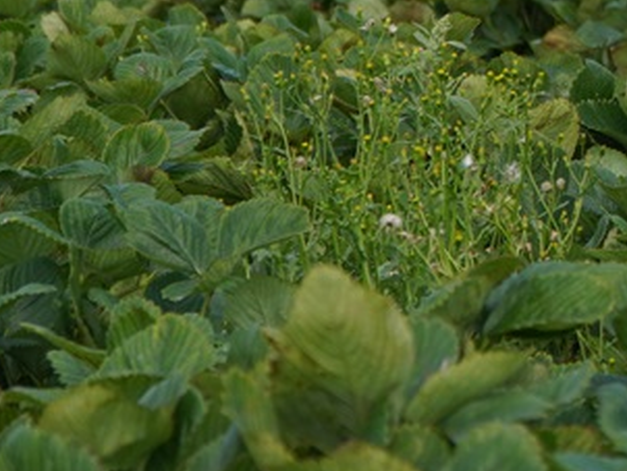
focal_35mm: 252
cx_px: 984
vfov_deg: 5.9
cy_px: -52
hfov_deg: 7.7
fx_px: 4568
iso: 100
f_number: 4.5
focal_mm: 44
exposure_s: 1/500
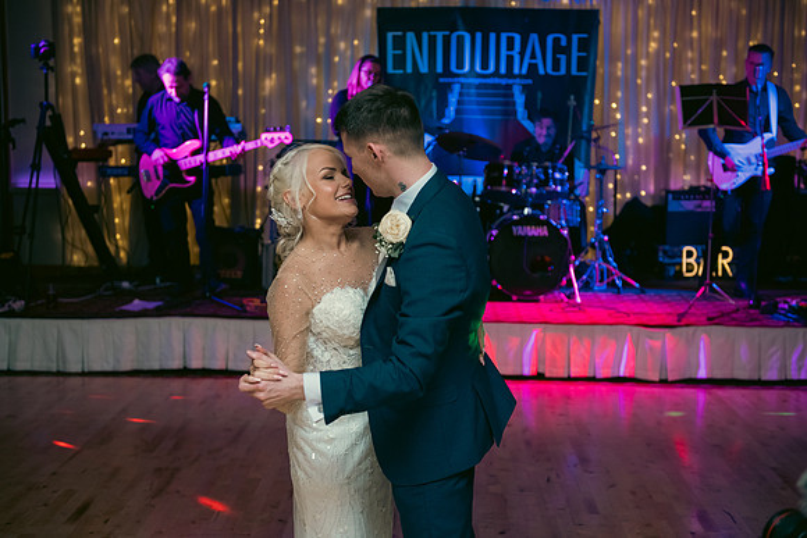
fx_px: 1233
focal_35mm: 55
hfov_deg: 36.2
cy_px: 269
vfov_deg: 24.6
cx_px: 404
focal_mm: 55
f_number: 3.5
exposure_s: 1/160
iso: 800
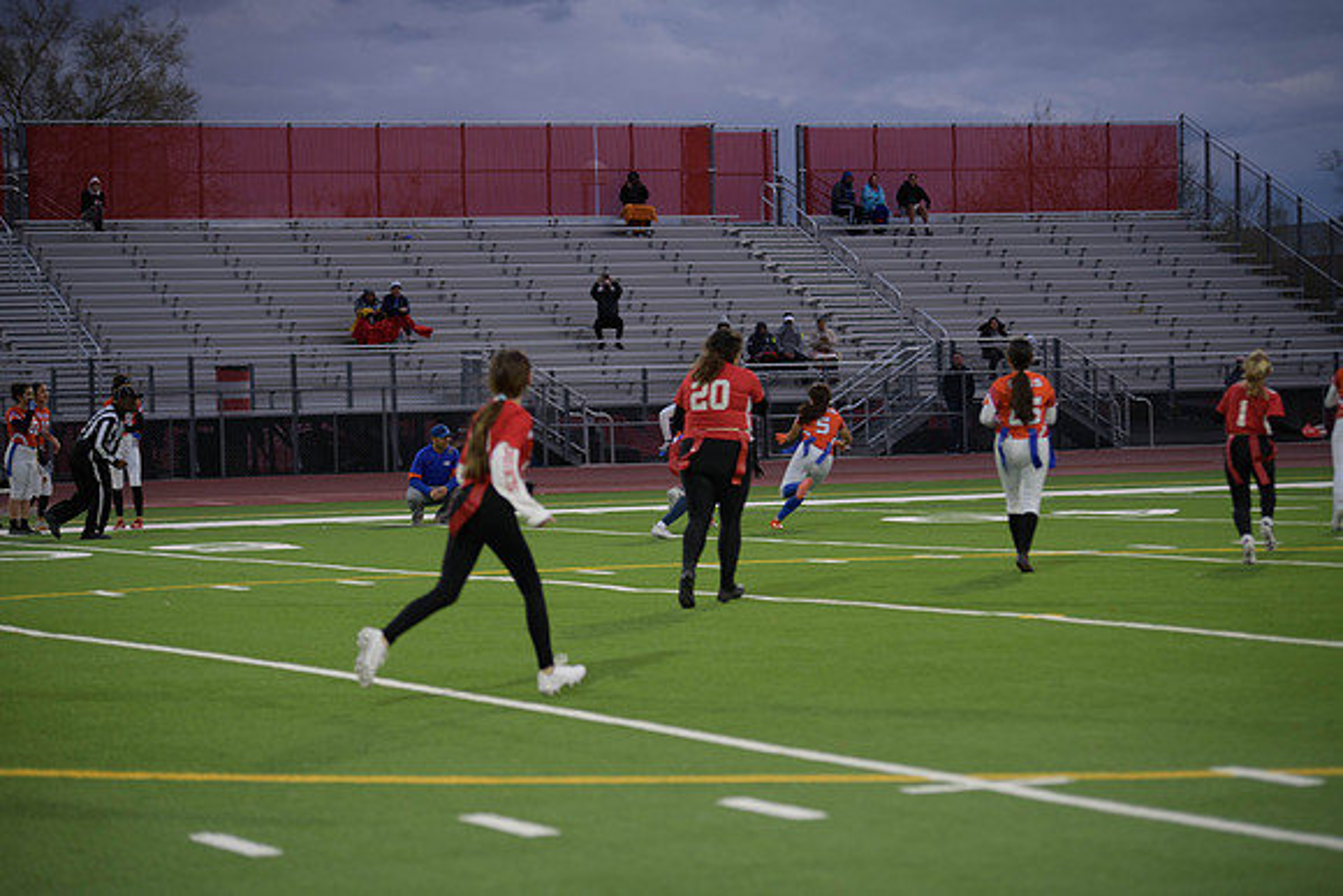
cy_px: 448
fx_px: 4552
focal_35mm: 122
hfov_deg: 16.8
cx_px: 672
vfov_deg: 11.2
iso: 400
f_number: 2.8
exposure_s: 1/200
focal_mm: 122
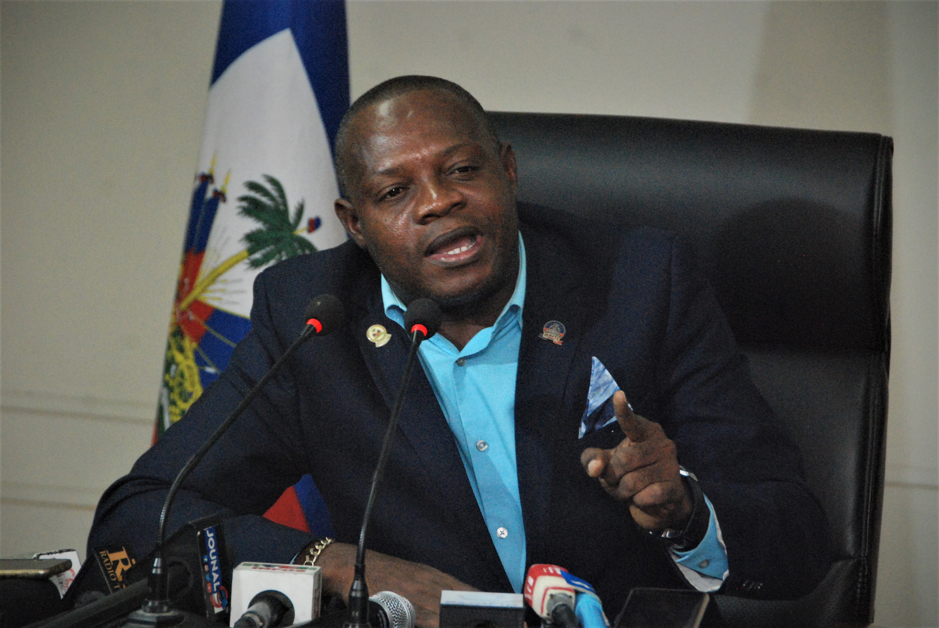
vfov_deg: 6.8
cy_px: 314
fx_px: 5288
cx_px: 470
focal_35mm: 202
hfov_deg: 10.1
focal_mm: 135
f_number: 8
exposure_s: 1/60
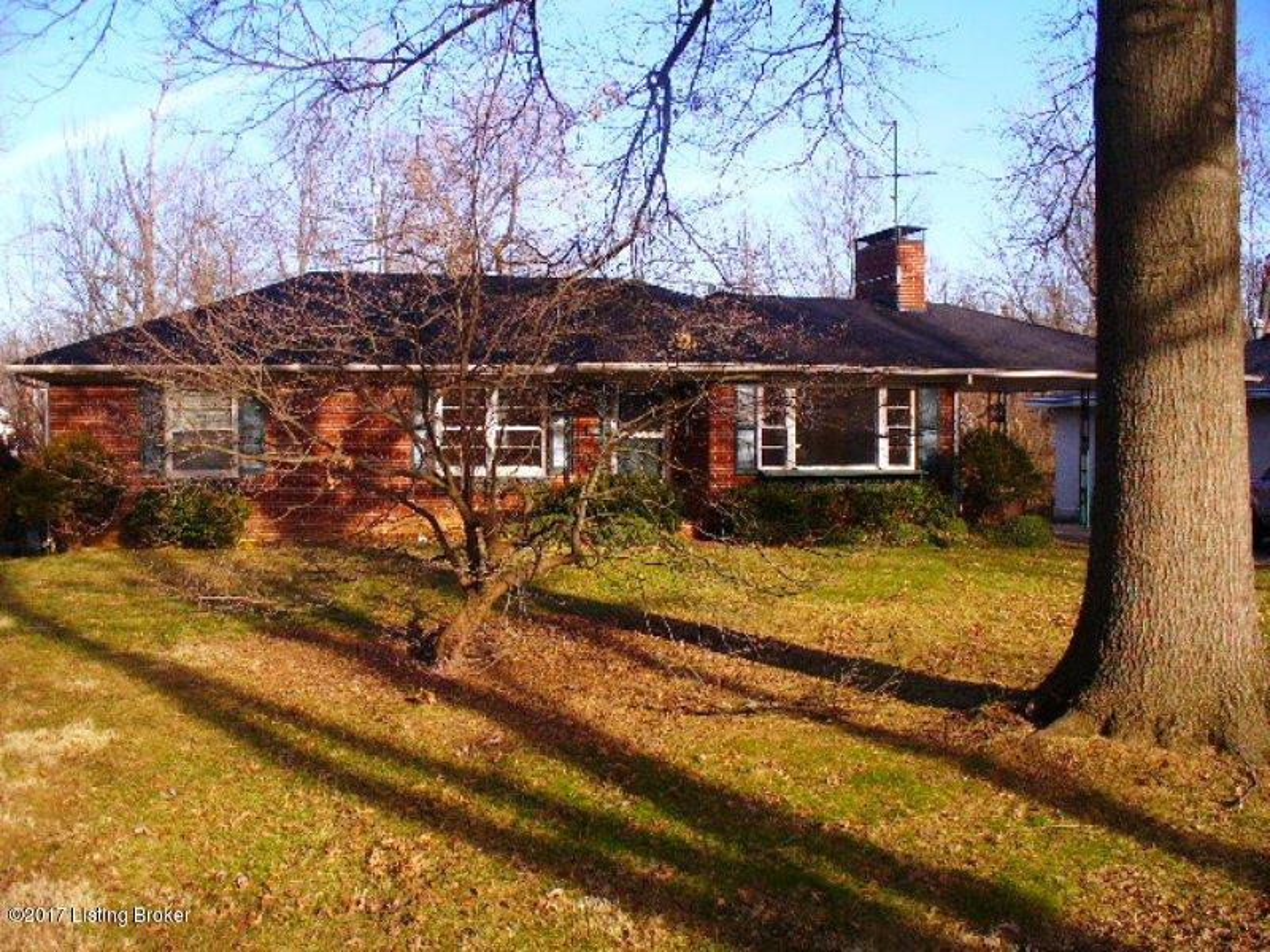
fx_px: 1357
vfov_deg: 38.7
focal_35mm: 37
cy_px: 476
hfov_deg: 50.1
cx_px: 635
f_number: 5.6
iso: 80
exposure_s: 1/200
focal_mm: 6.1
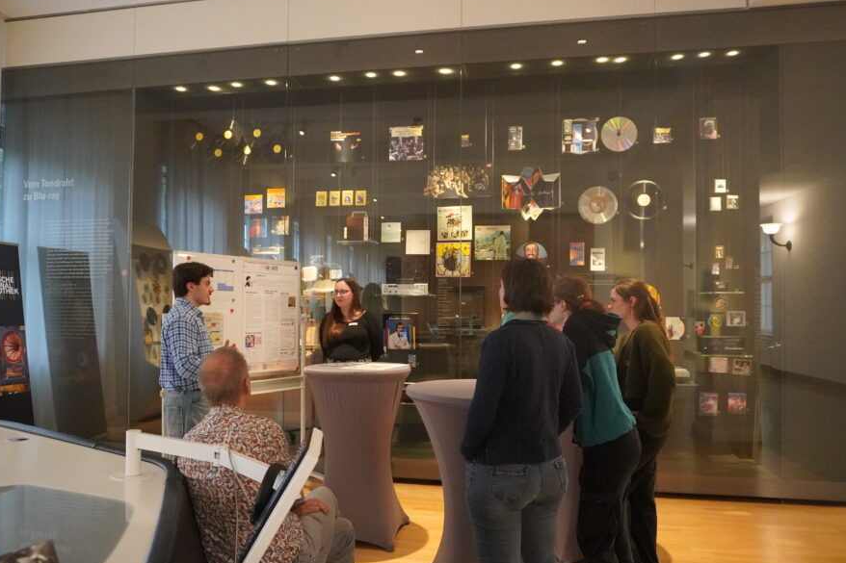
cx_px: 392
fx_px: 658
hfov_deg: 65.4
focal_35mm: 28
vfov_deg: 46.4
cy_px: 298
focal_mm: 16
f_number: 4
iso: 6400
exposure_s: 1/160
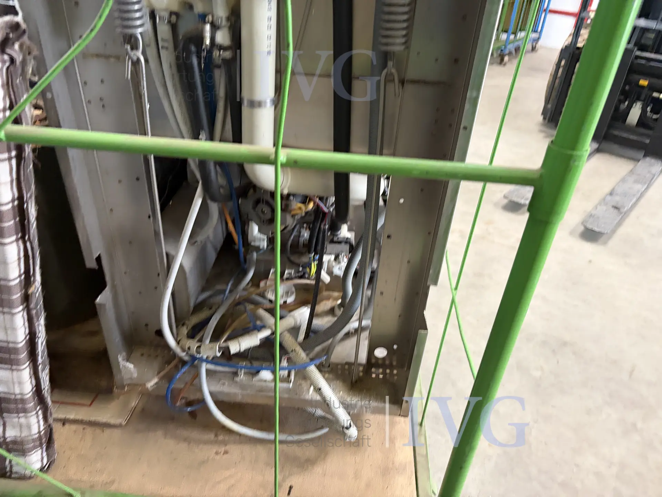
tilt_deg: -30.8
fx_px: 497
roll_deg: -6.4
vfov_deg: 53.1
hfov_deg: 67.3
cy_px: 248
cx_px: 331
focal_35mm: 26
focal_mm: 5.96
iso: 400
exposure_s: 1/50
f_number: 1.6
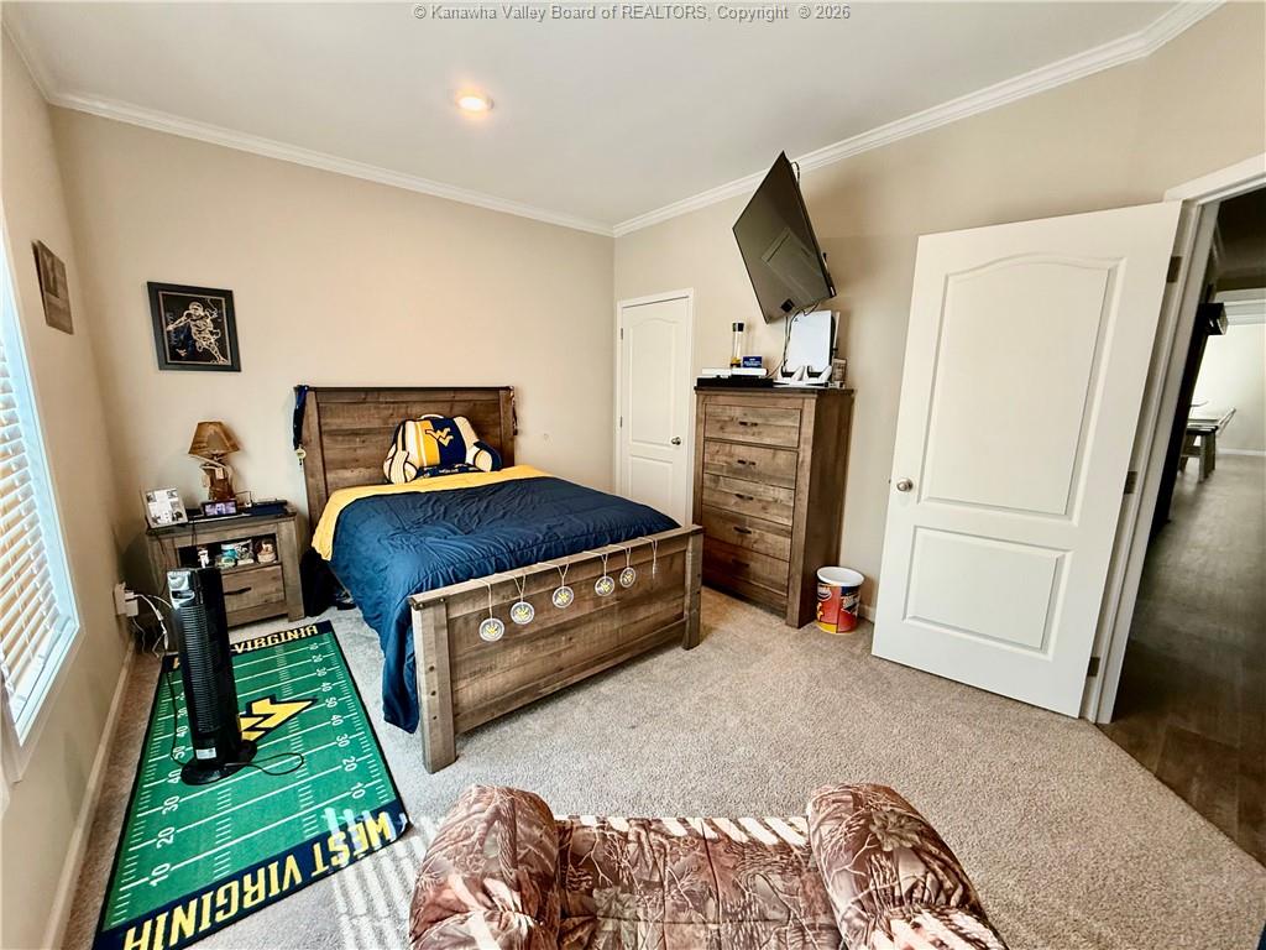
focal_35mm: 14
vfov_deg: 85.7
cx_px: 633
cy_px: 475
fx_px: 512
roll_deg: -1.2
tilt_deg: -10.3
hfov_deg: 102.1
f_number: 2.2
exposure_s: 1/91
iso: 400
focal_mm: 2.22
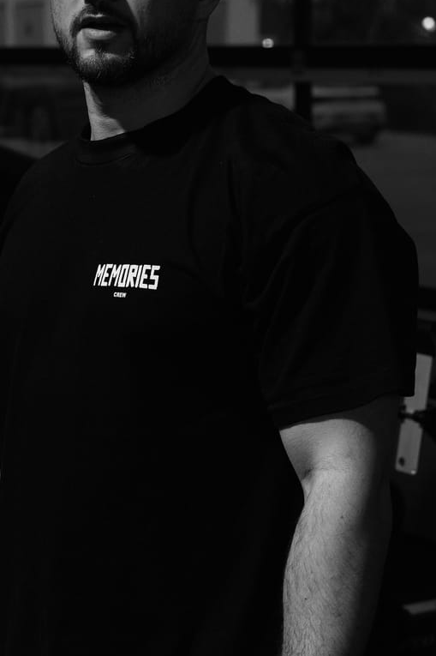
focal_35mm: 98
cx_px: 153
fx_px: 1783
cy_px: 234
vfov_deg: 20.8
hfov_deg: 13.9
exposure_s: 1/100
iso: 2000
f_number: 4.5
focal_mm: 50
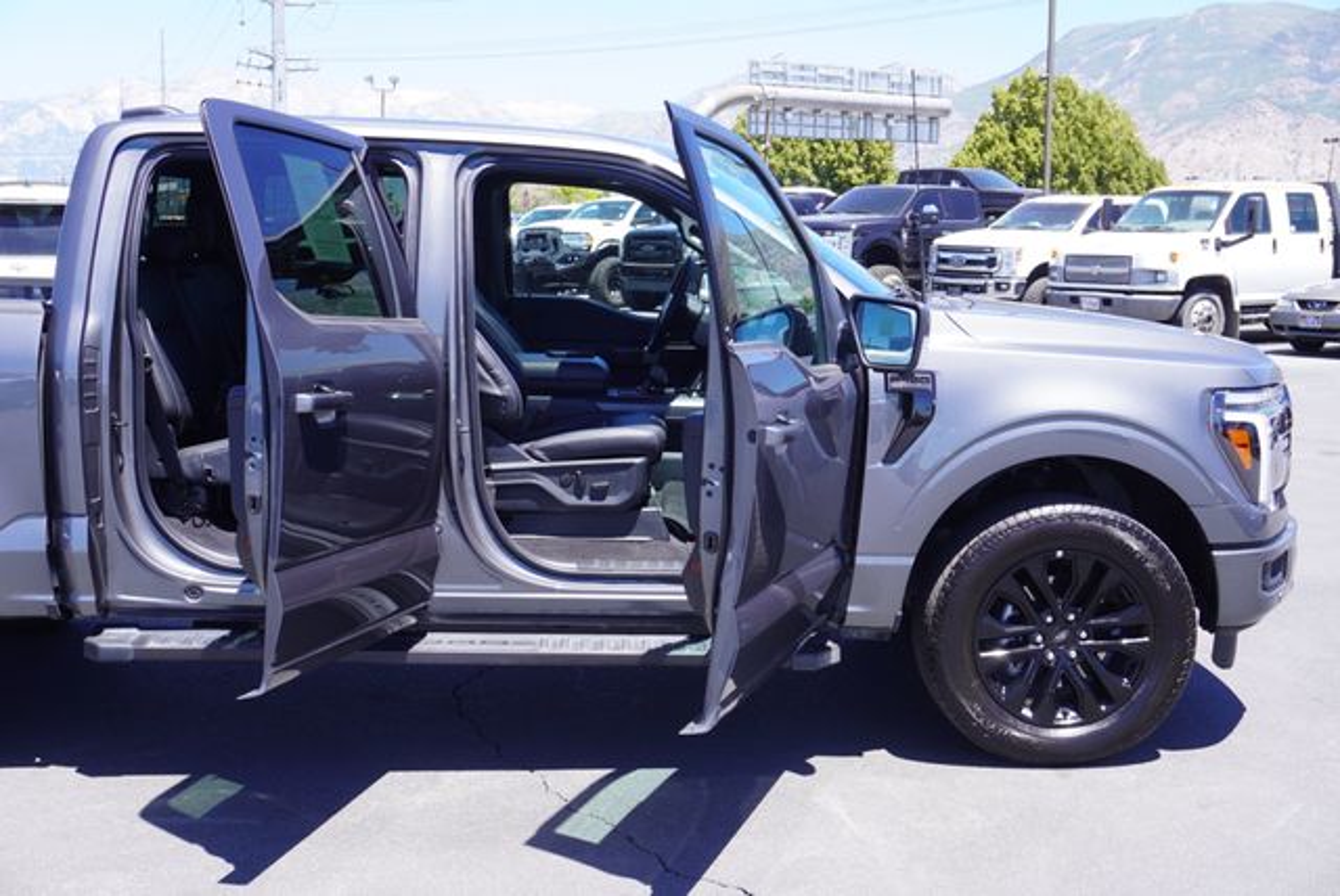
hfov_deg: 47.9
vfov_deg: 33.1
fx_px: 1509
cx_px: 670
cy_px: 448
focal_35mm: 40
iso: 100
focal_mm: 27
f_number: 7.1
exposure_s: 1/100
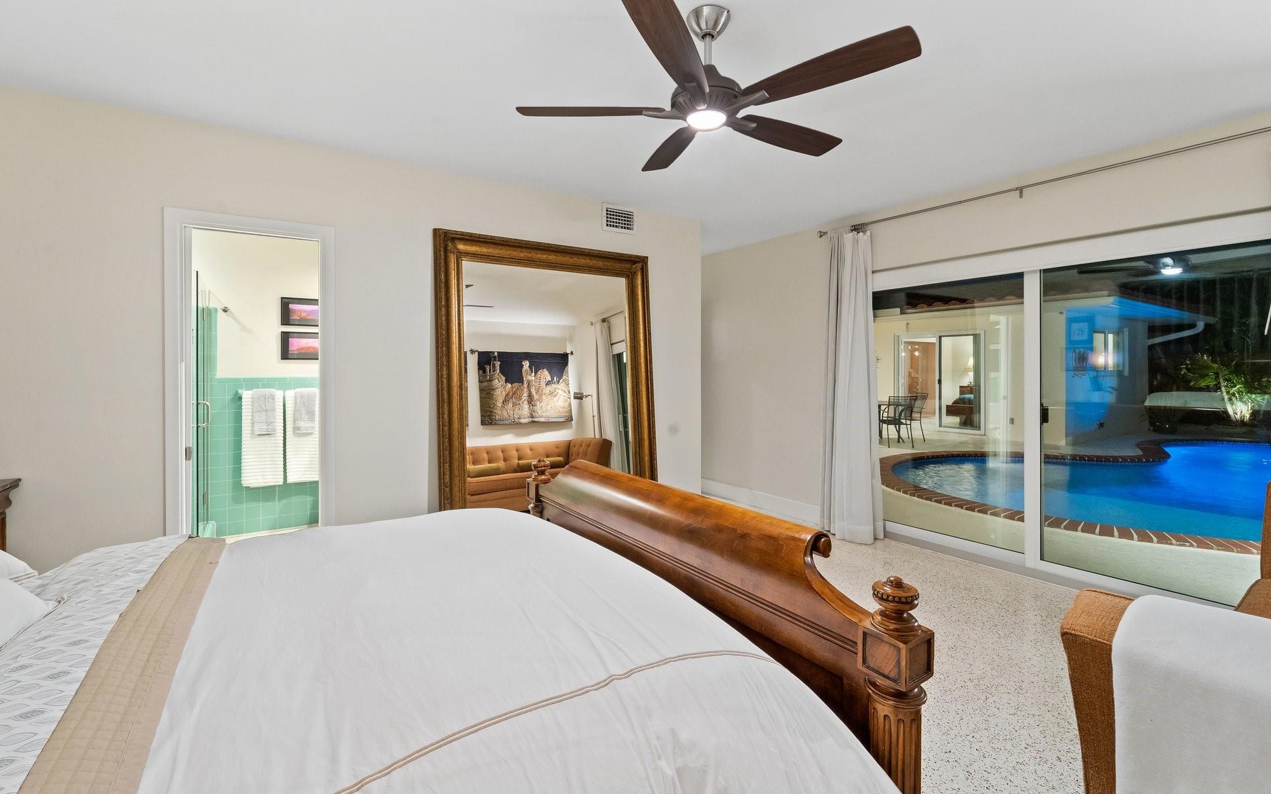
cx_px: 622
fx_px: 520
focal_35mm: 15
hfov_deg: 101.5
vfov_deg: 74.8
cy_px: 399
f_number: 11
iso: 1000
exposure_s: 1/2
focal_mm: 14
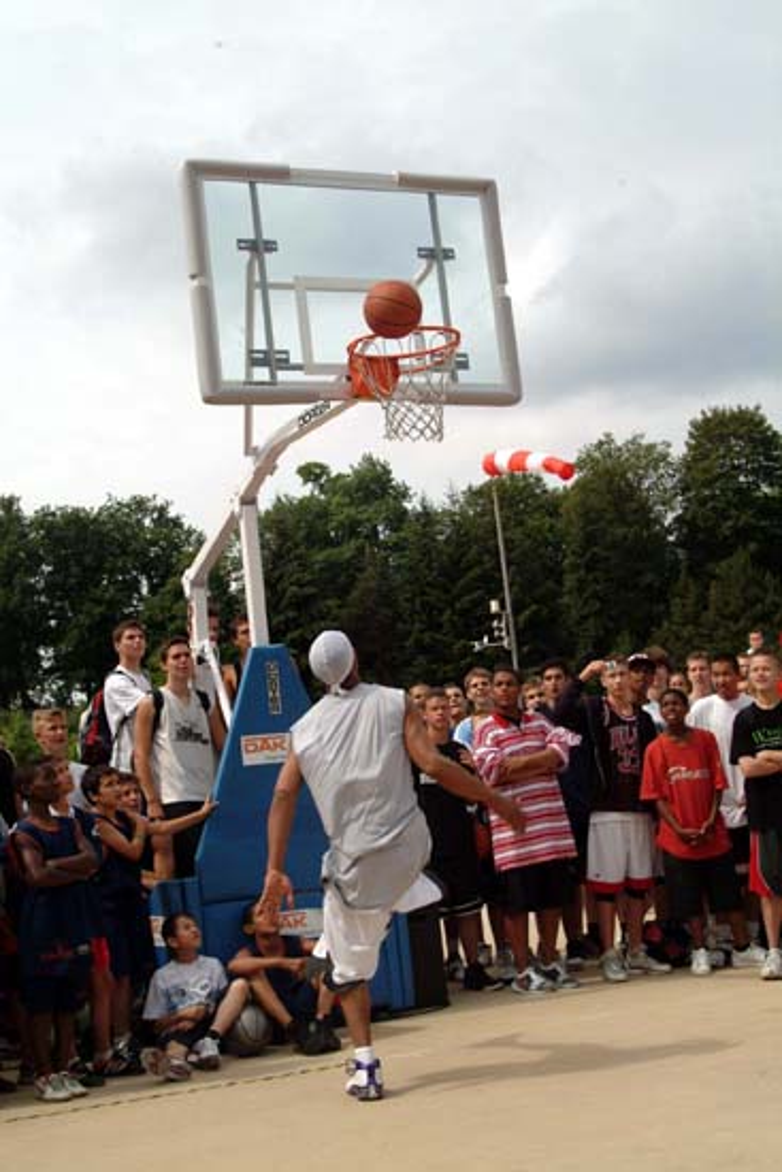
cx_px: 391
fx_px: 1758
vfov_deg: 36.9
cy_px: 586
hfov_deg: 25.1
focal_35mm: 54
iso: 200
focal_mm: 36
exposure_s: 1/500
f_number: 11
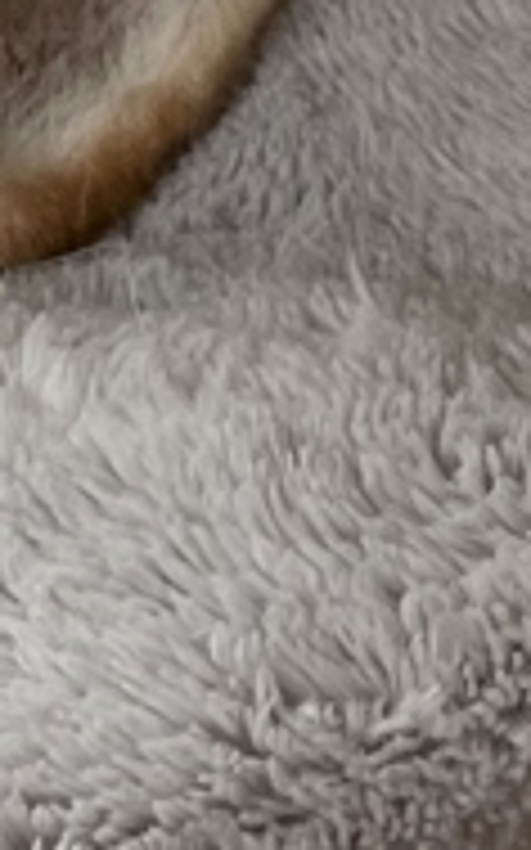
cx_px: 441
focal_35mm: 175
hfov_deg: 7.5
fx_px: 4055
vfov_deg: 10.4
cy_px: -1169
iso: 100
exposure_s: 1/121
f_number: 1.6
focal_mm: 4.2
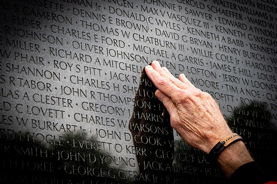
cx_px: 104
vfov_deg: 16.8
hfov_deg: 25.0
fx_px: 623
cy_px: 74
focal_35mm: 81
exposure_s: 1/640
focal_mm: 48
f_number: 8
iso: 720
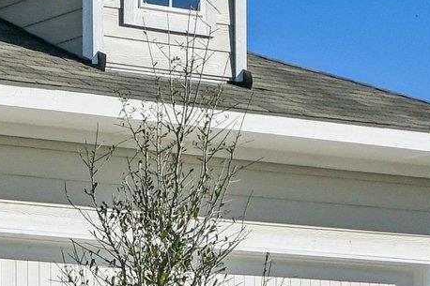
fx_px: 1922
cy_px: 211
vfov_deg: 8.5
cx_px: -294
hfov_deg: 11.9
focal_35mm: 161
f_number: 8
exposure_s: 1/6400
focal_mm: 24
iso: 400
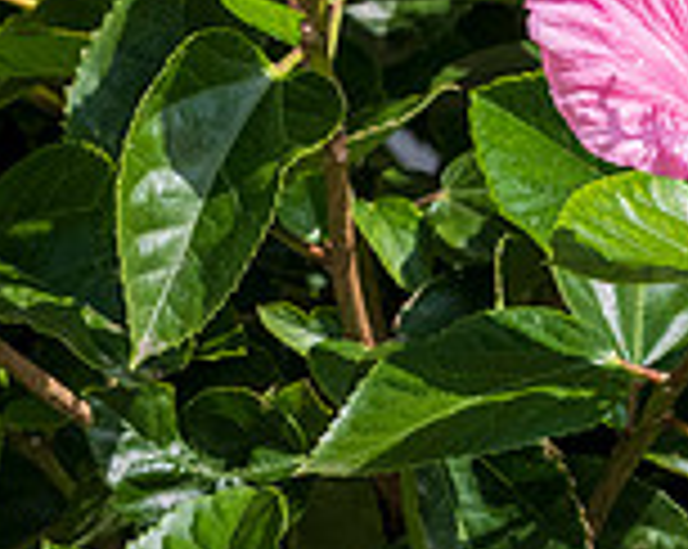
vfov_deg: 0.8
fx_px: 41140
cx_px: 377
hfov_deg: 1.0
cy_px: -76
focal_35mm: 2023
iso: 900
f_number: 9
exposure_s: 1/1250
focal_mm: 390
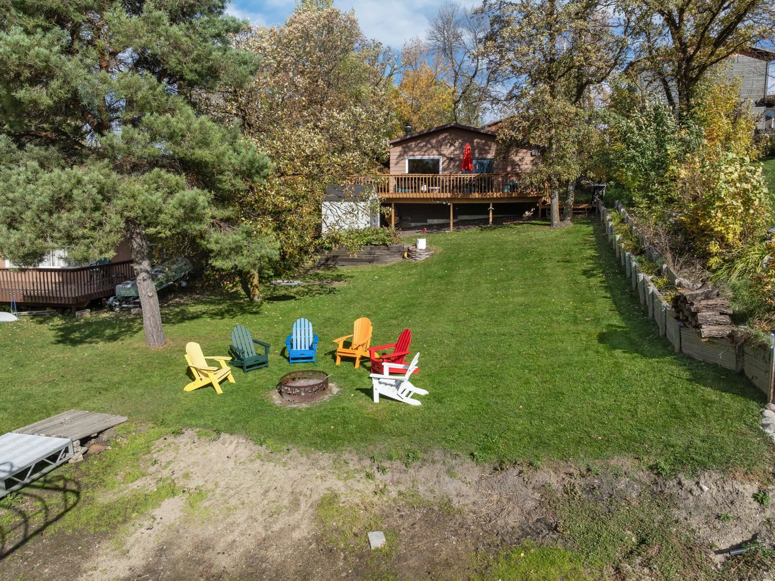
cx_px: 388
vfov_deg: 56.8
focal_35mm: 24
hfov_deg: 71.6
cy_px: 290
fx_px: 537
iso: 100
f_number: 7.1
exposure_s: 1/320
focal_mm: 12.29
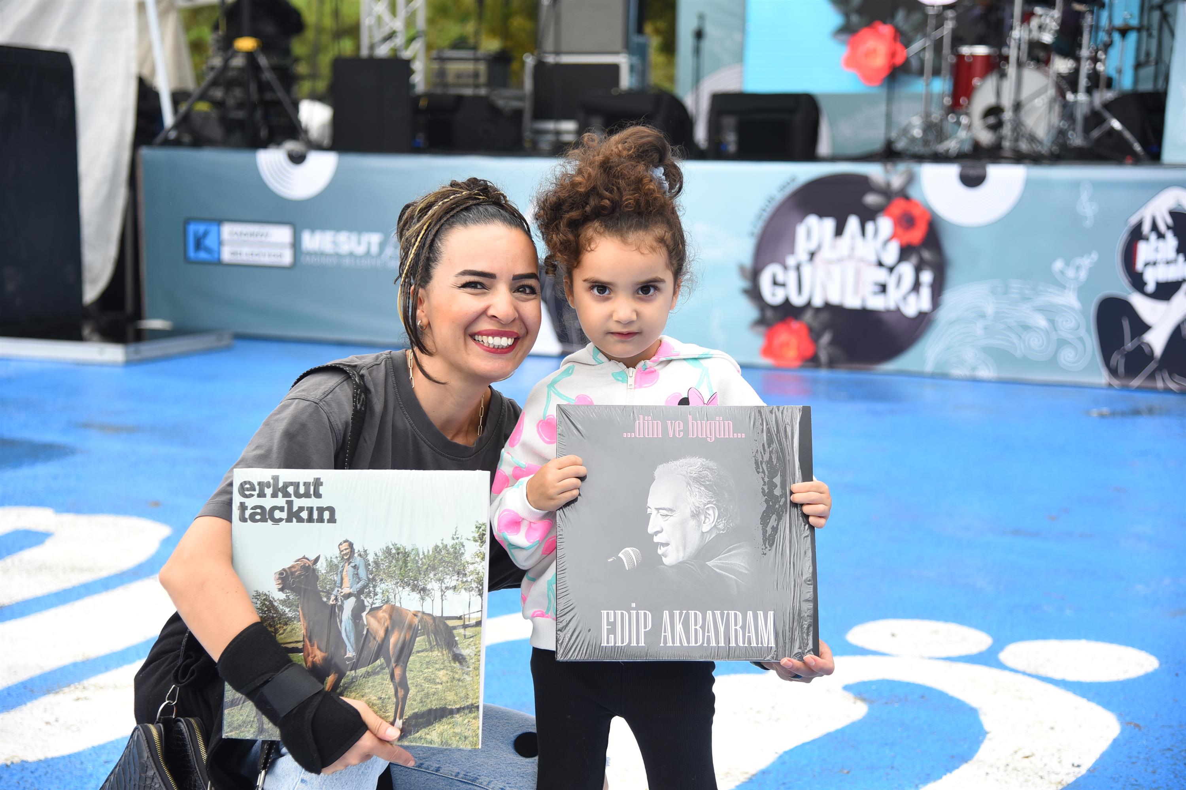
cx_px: 593
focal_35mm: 62
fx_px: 2042
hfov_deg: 32.4
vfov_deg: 21.9
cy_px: 395
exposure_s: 1/400
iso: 500
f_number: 4
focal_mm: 62
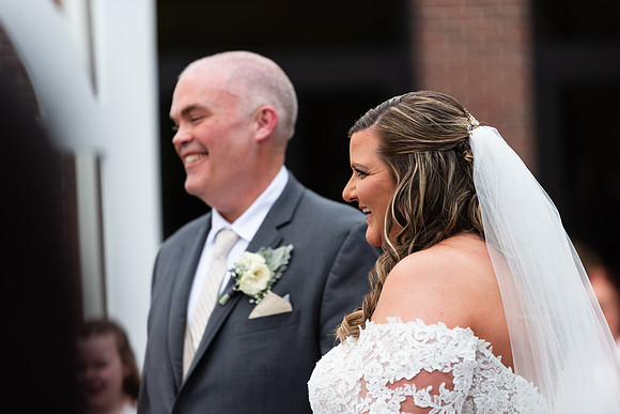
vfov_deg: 6.9
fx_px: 3445
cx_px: 310
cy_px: 207
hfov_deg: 10.3
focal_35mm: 200
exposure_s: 1/640
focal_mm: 200
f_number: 2.8
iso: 64
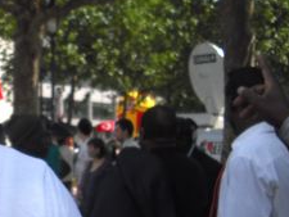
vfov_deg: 13.7
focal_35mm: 108
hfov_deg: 17.1
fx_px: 902
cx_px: -91
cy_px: 158
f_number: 5.6
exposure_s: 1/200
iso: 64
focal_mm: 6.2
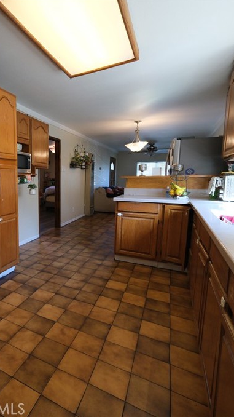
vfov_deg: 89.6
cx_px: 31
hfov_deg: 52.4
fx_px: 210
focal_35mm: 19
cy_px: 208
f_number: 3.5
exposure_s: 1/100
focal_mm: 8
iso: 1250
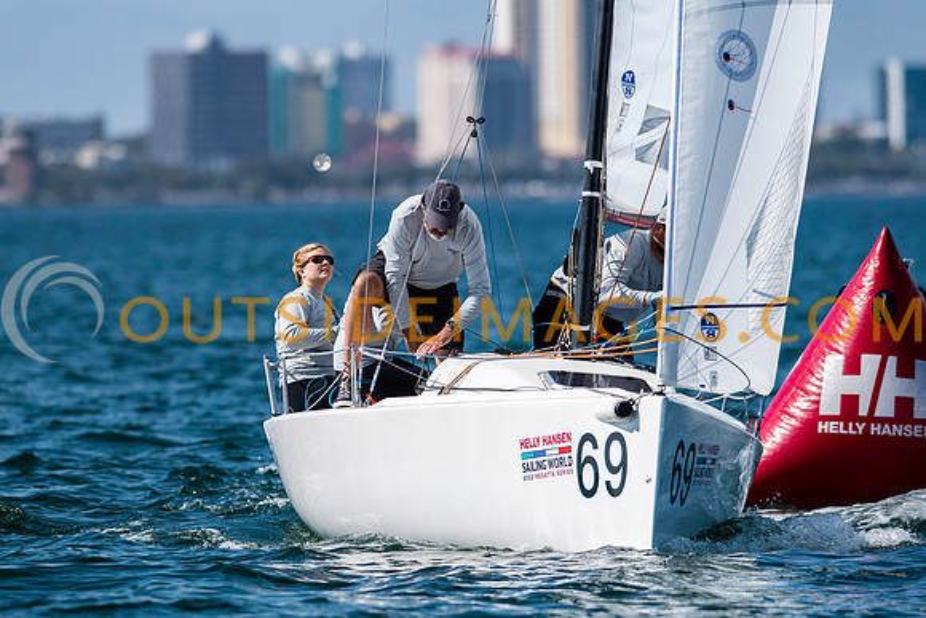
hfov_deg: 3.9
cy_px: 362
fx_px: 13679
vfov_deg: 2.6
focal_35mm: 532
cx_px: 383
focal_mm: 300
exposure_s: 1/3200
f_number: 5
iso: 200
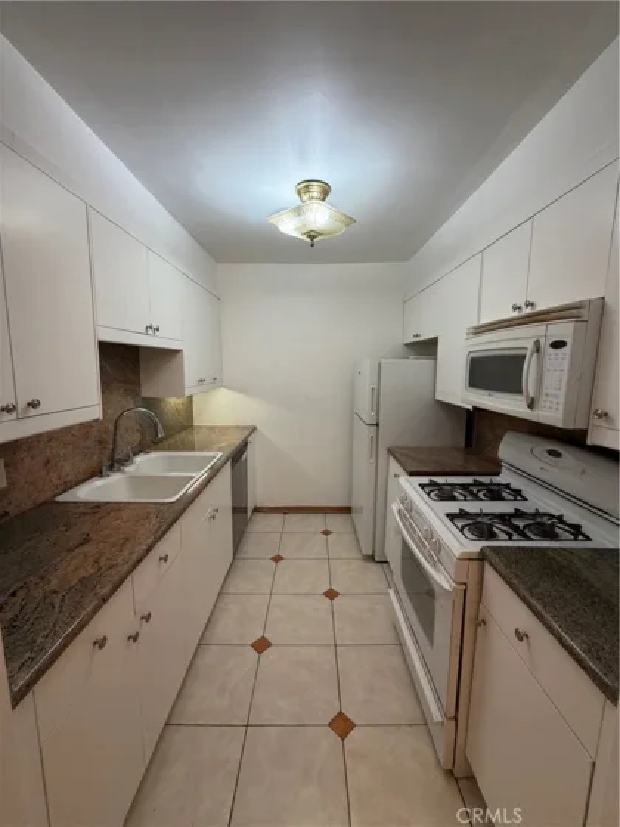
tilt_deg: -8.0
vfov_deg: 102.1
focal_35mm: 14
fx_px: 334
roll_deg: +0.4
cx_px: 310
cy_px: 414
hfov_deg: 85.7
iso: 200
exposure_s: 1/120
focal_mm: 2.22
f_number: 2.2
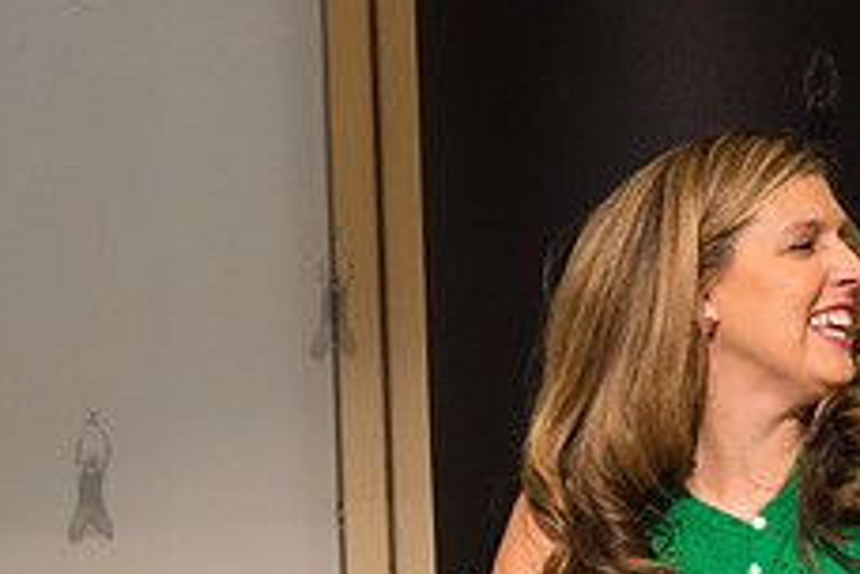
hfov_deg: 12.9
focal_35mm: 158
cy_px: 474
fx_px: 3774
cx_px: 819
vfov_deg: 8.7
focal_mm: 62
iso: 2500
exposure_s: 1/320
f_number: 4
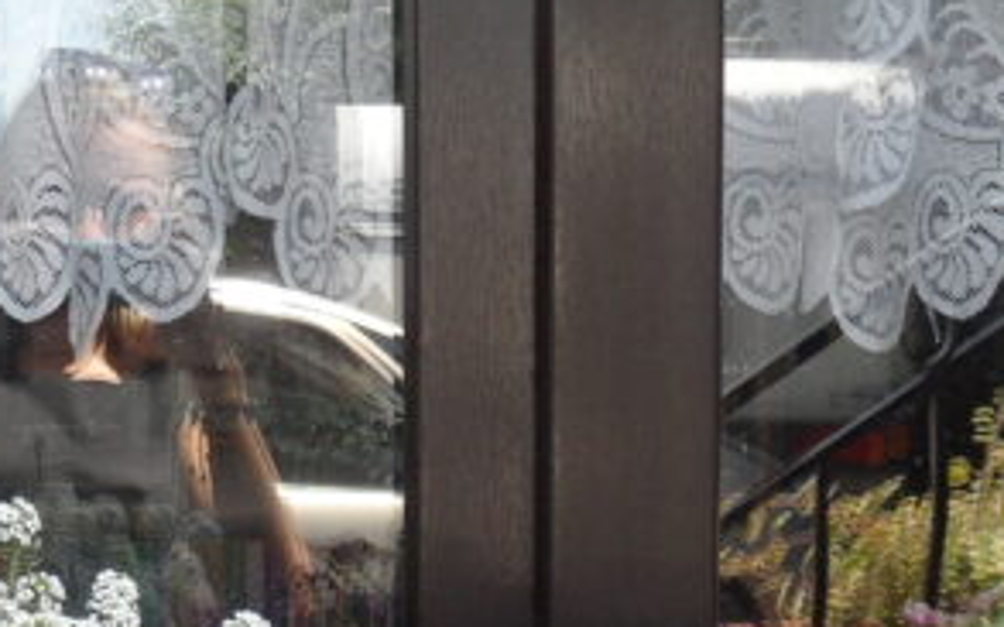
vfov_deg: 14.5
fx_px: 2435
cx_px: 62
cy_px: 589
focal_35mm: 89
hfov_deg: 22.6
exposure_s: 1/125
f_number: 3.2
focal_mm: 3.9
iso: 80
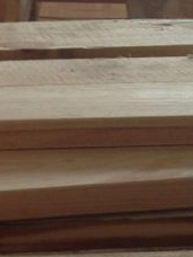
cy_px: 100
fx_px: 1100
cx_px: -140
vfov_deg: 13.3
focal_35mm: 148
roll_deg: -0.9
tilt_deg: -11.3
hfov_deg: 9.6
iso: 50
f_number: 2.4
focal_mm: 4.12
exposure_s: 1/30
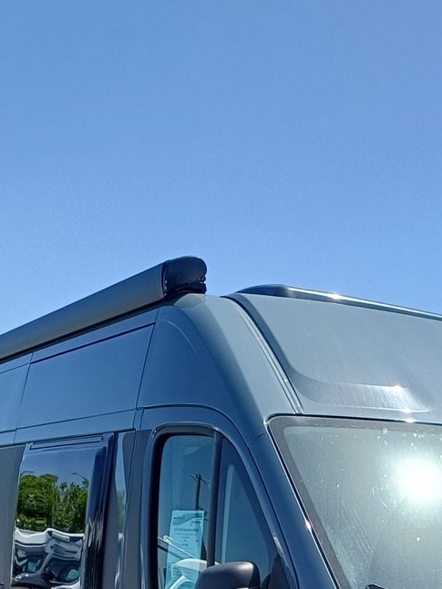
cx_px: 426
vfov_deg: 26.5
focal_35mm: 66
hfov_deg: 21.6
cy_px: 688
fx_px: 1124
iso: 50
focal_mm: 4.65
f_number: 1.8
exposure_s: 1/962
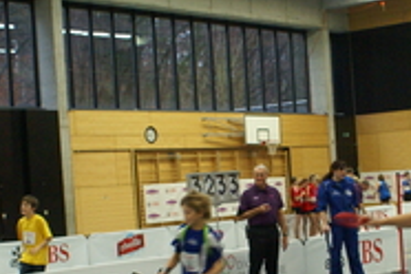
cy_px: 160
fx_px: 993
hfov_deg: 23.2
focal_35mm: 87
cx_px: 287
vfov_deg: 15.7
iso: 800
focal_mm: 20
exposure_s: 1/60
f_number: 4
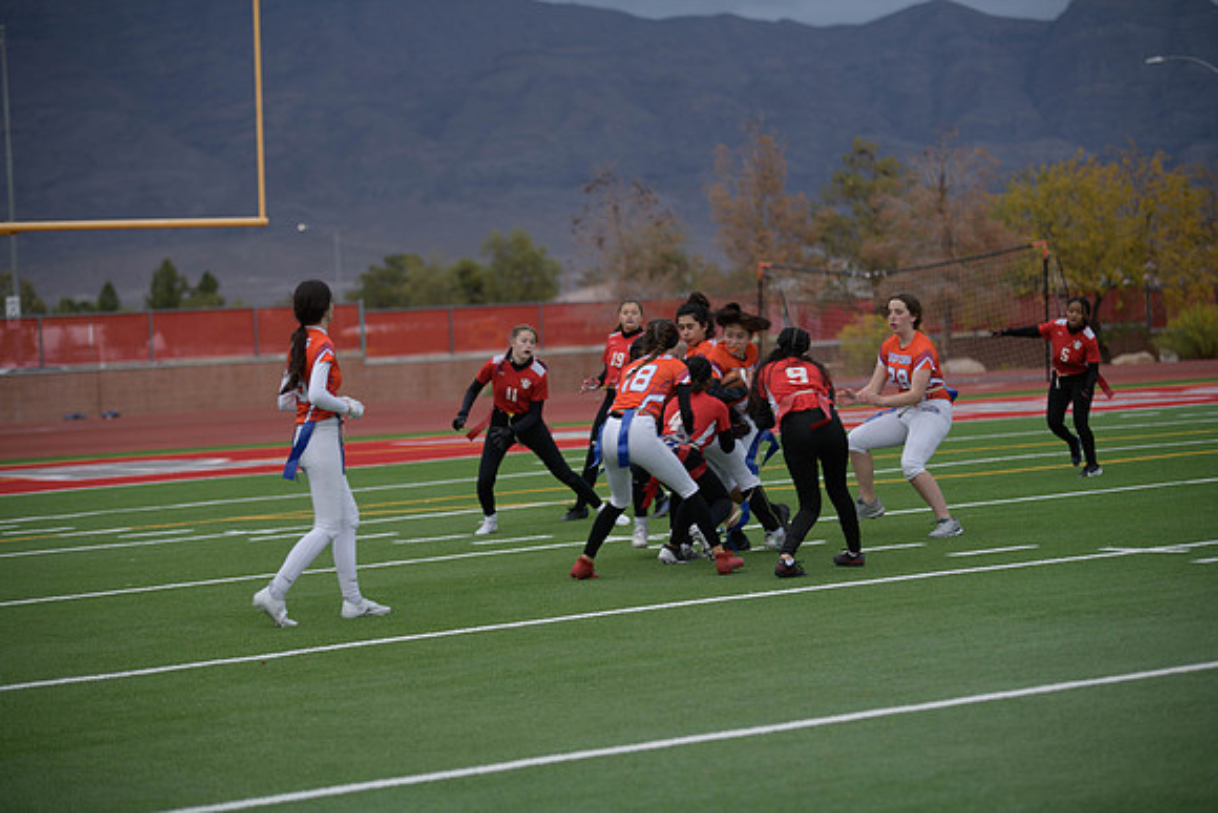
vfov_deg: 12.5
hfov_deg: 18.6
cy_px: 406
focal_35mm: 110
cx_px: 609
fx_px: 3722
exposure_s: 1/200
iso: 100
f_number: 2.8
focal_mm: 110
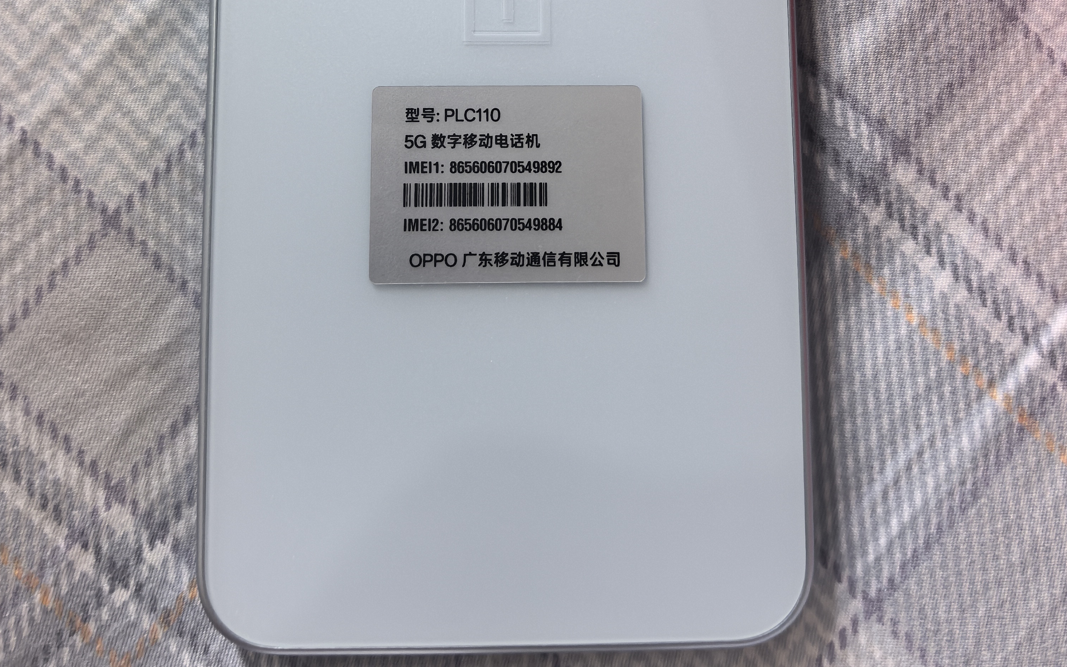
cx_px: 531
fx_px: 1134
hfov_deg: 50.4
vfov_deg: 31.0
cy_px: 40
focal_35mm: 39
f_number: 2
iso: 4000
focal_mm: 6.98
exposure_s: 1/660
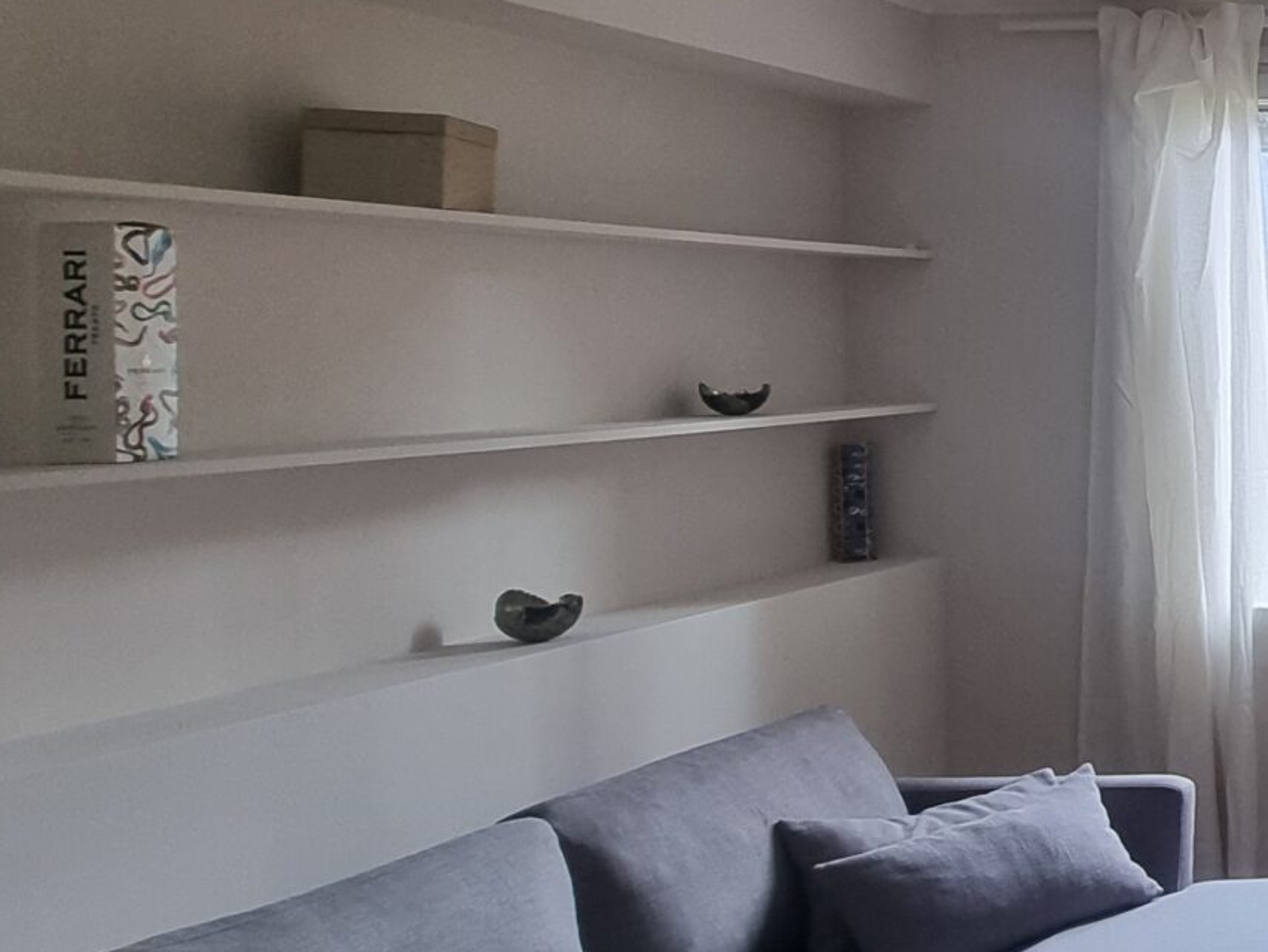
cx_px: 1818
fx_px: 1429
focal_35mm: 39
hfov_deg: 30.8
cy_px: 338
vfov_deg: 36.5
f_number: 2.2
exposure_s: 1/50
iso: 160
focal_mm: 2.2
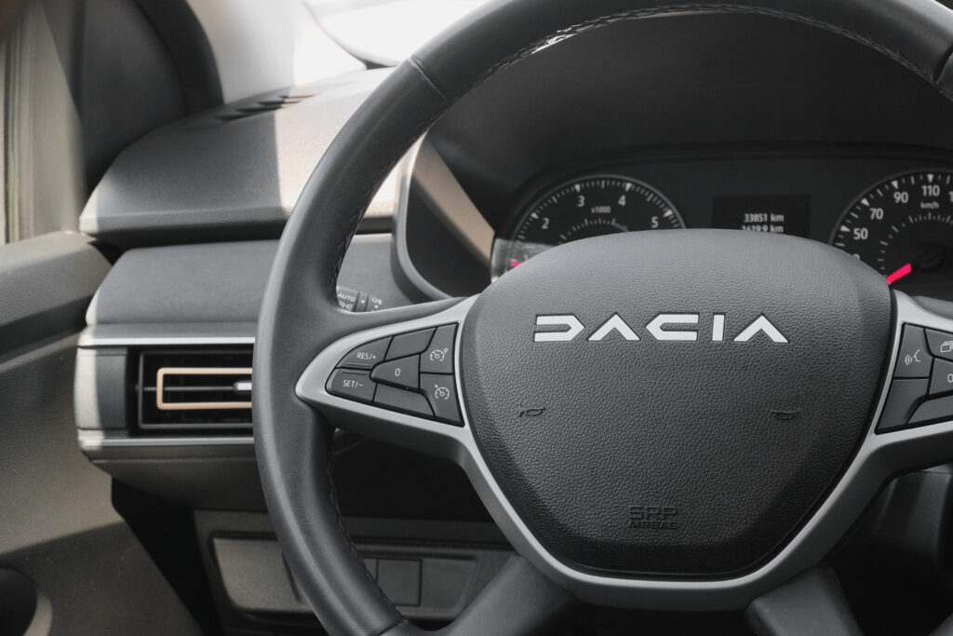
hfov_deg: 29.7
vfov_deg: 20.0
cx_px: 476
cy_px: 318
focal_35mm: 68
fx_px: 1800
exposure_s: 1/80
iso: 2000
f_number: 9
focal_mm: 45
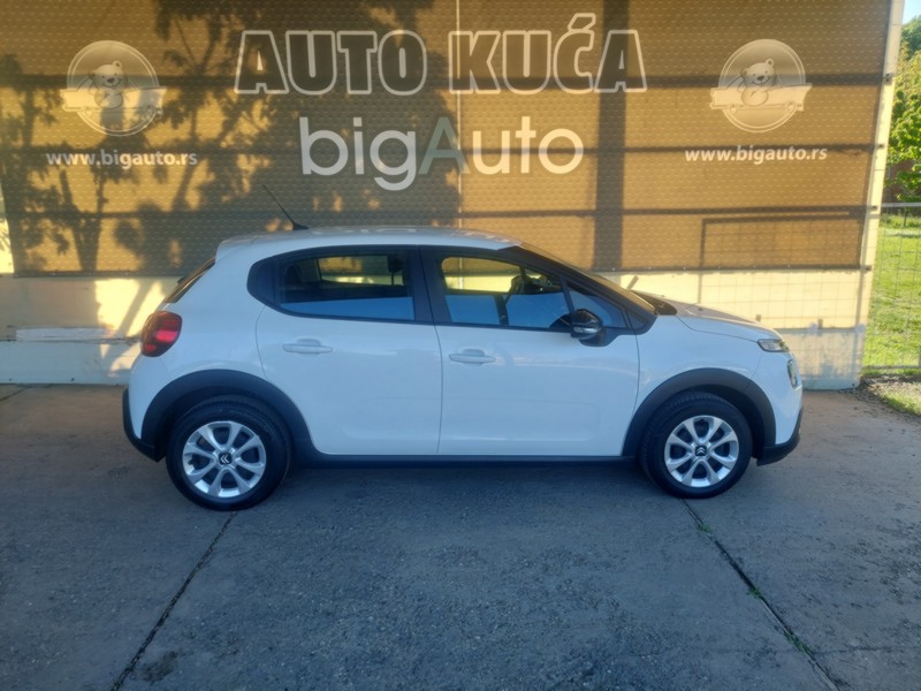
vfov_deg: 54.9
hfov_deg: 69.4
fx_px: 665
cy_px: 346
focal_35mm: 25
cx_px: 460
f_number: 1.8
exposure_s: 1/311
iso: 40
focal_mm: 5.23
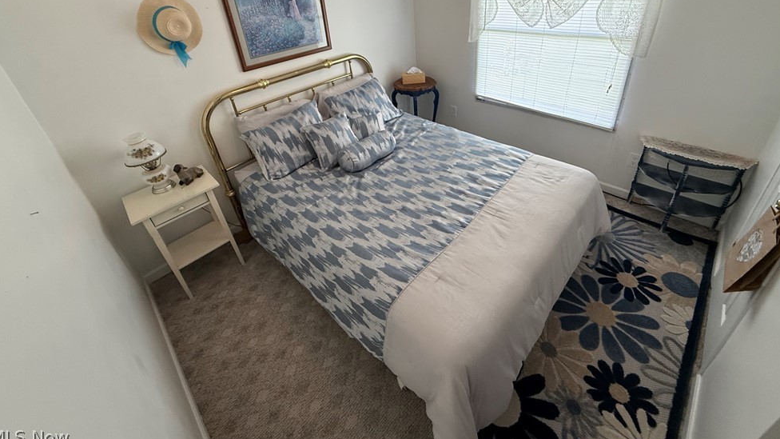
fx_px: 331
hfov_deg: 99.4
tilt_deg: -28.7
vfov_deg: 65.2
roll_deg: +4.8
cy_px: 143
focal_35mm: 16
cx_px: 395
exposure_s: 1/120
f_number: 2.2
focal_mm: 2.22
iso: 200
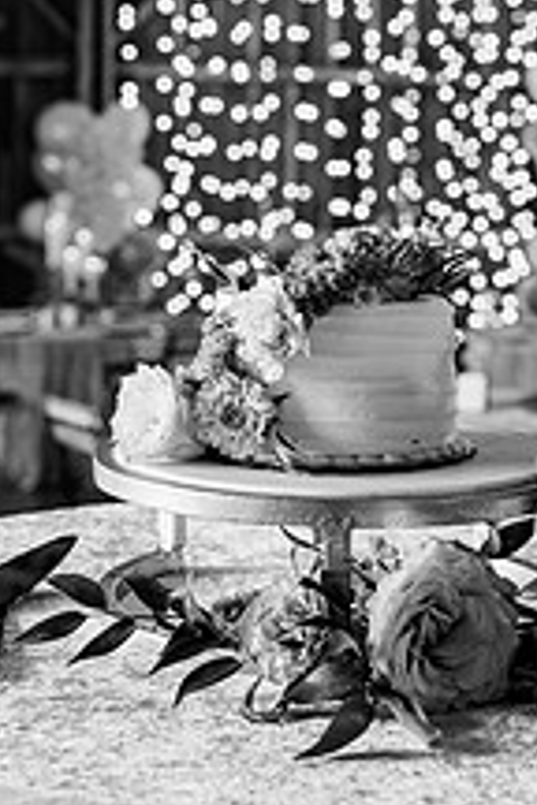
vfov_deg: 26.6
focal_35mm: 75
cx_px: 300
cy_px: 194
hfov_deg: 18.2
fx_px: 1678
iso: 500
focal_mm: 36
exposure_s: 1/200
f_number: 3.5
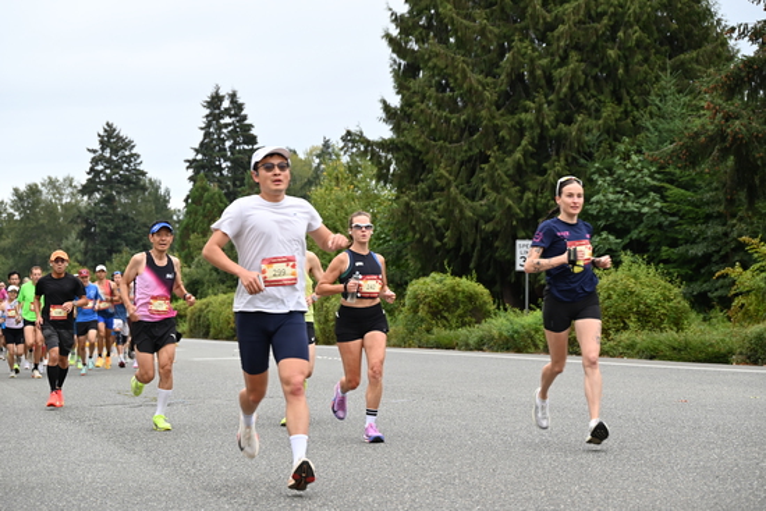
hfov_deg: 22.4
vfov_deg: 15.0
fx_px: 1937
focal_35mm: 91
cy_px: 256
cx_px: 383
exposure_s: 1/125
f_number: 6.3
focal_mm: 91
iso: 500
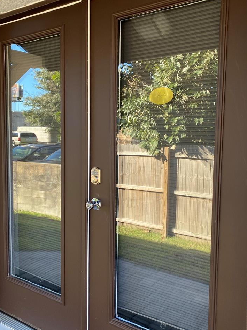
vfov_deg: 55.3
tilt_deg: -5.8
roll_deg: -0.8
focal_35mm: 33
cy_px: 168
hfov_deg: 43.0
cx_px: 124
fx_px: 314
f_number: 1.8
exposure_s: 1/143
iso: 32
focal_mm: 4.25
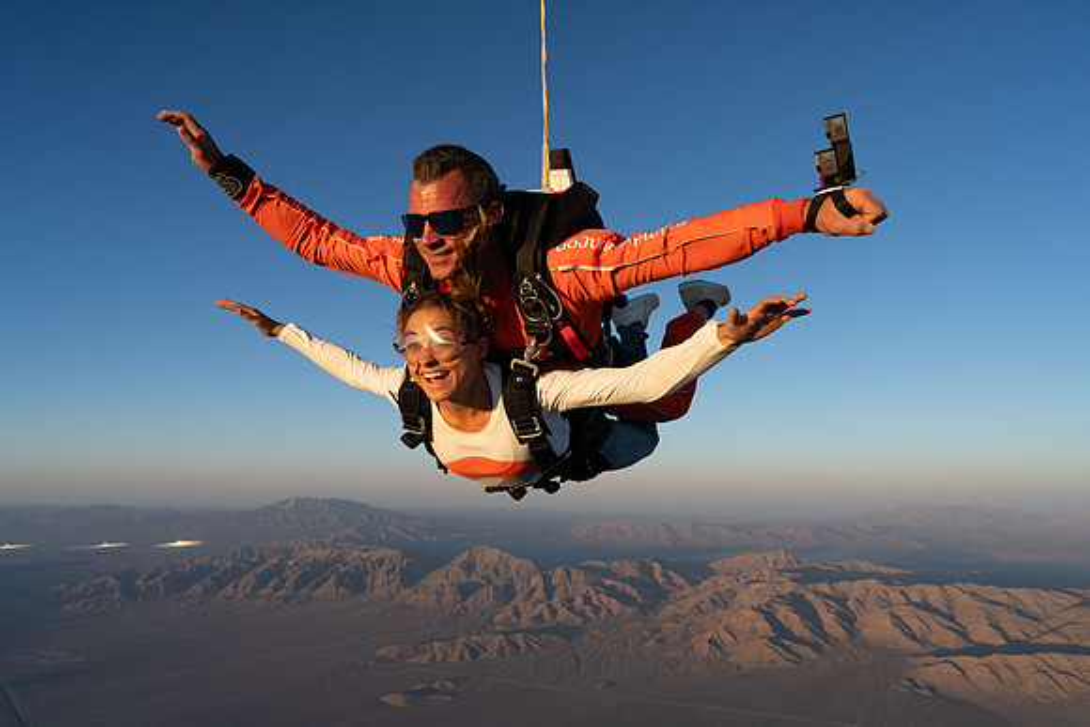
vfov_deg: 53.2
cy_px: 364
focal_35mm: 24
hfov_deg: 73.7
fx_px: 727
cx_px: 545
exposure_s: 1/2000
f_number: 8
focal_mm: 24
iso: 1250
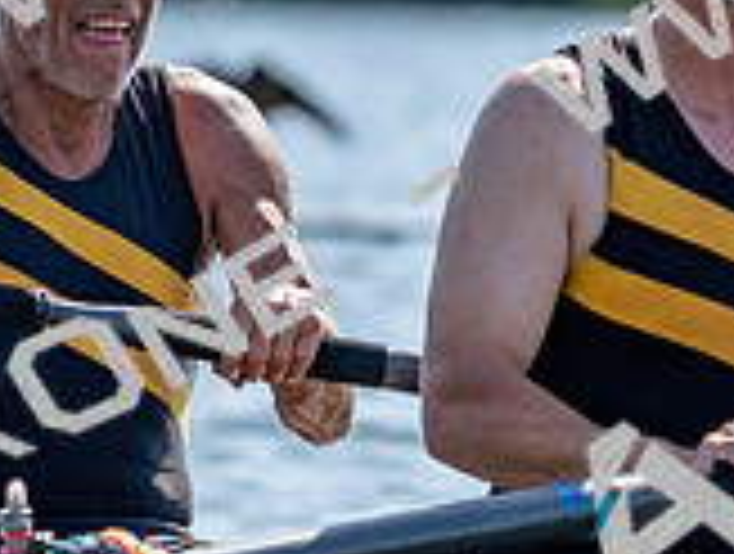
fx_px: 21400
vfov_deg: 1.5
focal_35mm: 1007
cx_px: 203
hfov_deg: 2.0
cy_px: 209
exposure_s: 1/2000
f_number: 5.6
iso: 500
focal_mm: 295
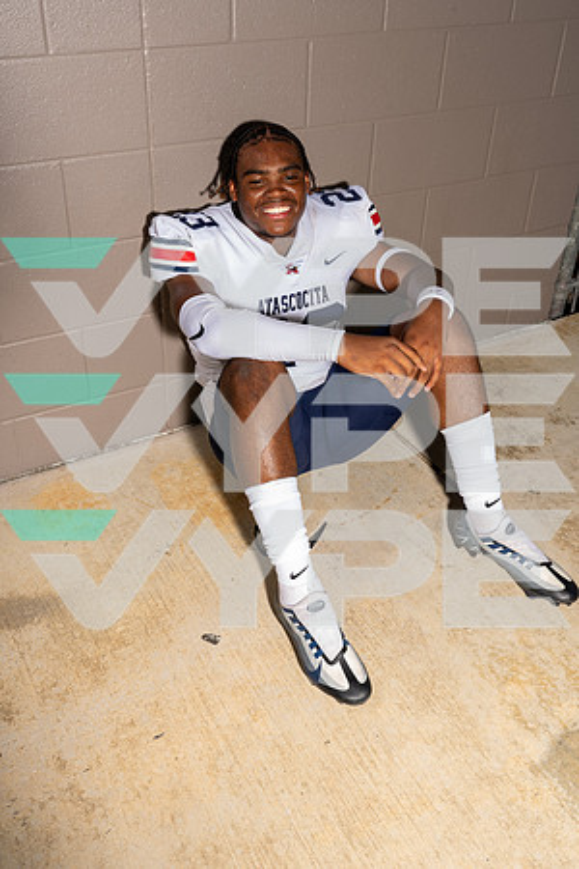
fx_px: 820
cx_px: 290
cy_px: 434
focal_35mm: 34
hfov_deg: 38.9
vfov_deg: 55.8
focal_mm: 34
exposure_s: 1/250
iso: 160
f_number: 10
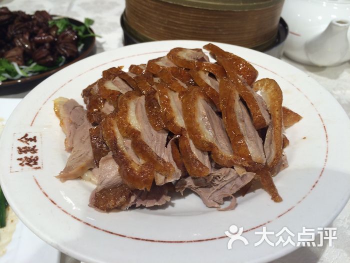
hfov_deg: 61.7
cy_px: 132
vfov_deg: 48.2
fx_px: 293
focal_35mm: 29
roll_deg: -2.6
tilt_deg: -40.7
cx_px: 175
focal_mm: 4.15
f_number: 2.2
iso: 40
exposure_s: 1/60
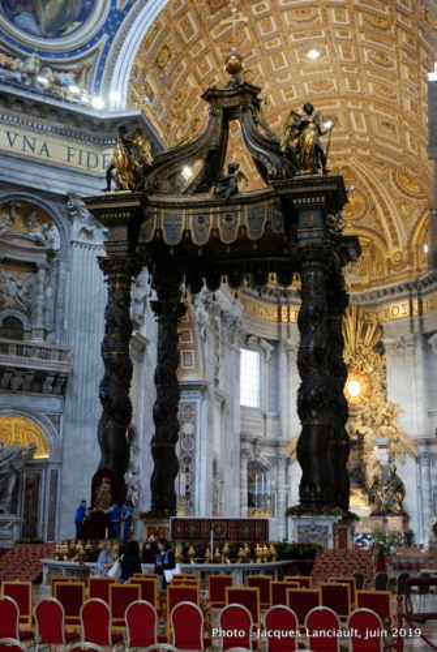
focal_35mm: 46
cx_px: 218
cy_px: 326
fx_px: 844
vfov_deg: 42.3
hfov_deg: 29.0
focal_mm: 31
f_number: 4
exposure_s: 1/20
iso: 800
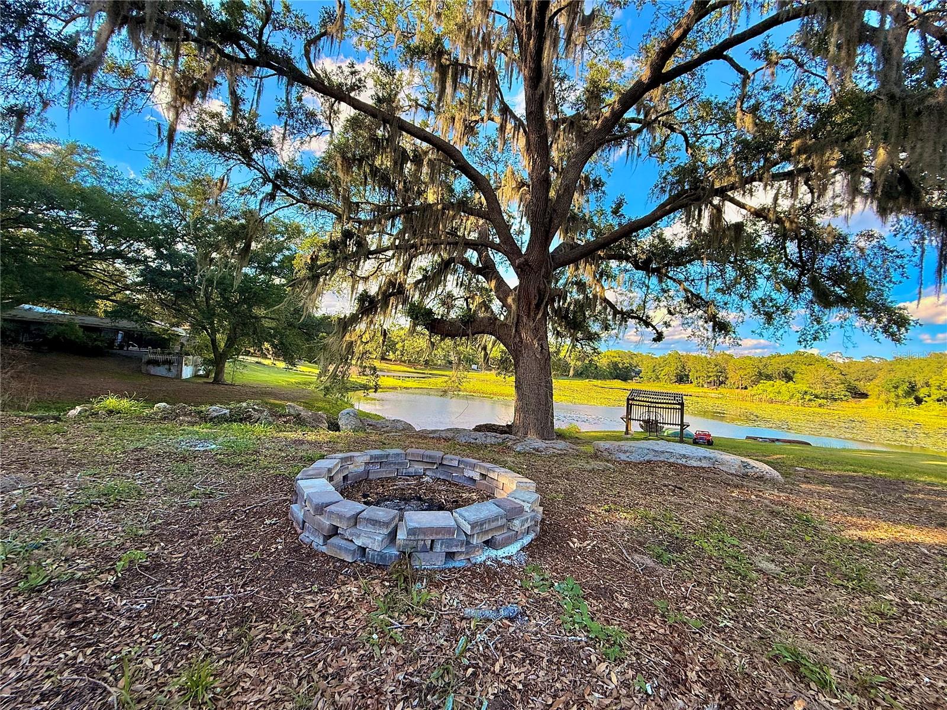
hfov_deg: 102.1
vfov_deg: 85.7
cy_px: 355
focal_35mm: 14
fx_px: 383
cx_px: 474
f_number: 2.2
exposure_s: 1/494
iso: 64
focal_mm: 2.22
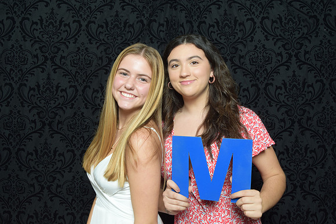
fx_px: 364
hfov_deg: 49.5
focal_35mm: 39
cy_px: 112
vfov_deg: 34.2
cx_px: 168
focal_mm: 26
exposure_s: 1/60
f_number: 20
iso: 500
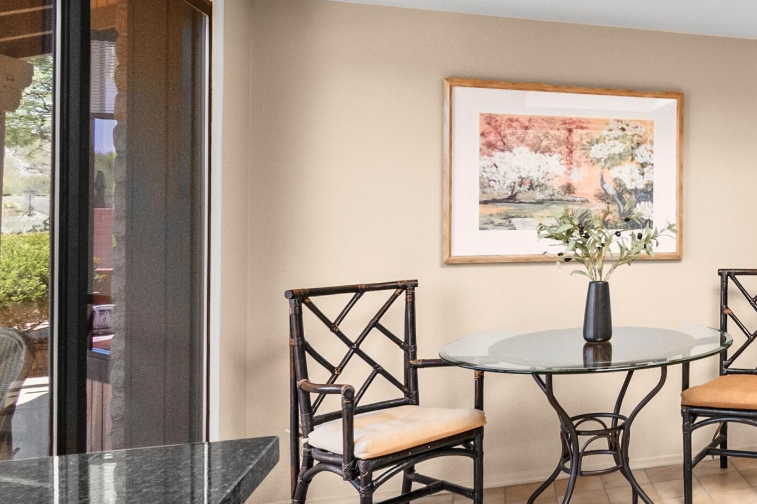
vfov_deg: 39.8
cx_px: 791
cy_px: 205
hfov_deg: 45.9
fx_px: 694
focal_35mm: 33
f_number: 11
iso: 1000
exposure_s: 1/40
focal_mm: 10
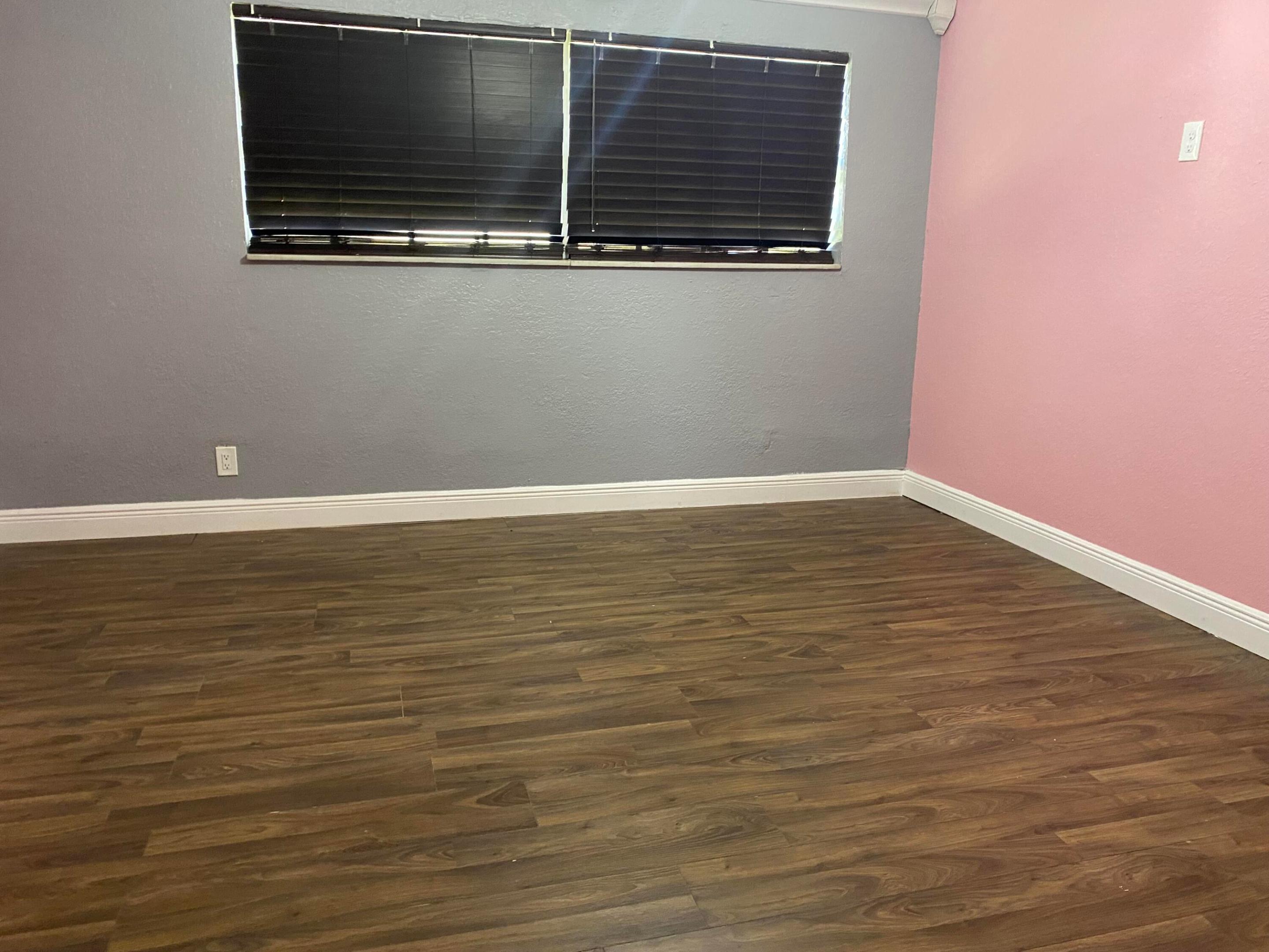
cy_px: 476
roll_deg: -0.8
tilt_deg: -14.1
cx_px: 634
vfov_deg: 53.1
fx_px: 953
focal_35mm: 26
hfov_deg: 67.3
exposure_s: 1/40
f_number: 1.8
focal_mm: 4.25
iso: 500
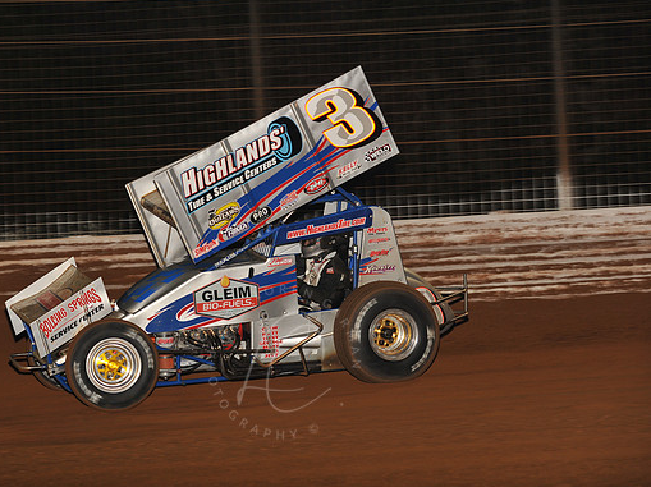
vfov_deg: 10.8
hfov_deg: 14.4
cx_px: 283
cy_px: 244
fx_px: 2575
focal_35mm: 137
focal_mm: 125
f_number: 6.3
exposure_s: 1/320
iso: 640
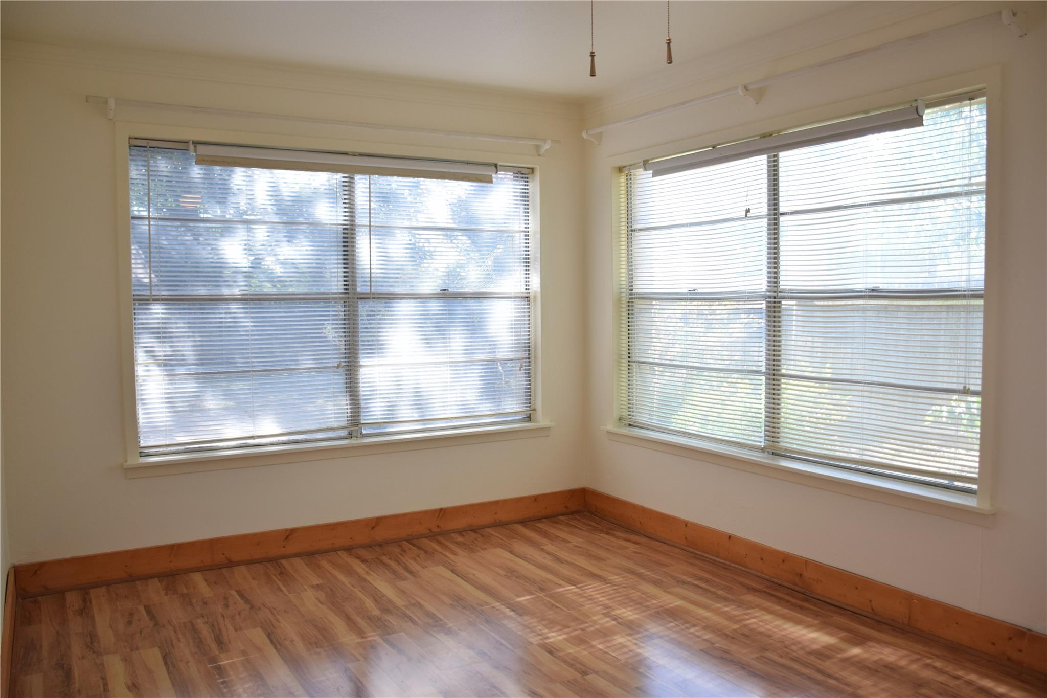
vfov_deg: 47.9
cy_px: 349
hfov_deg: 67.4
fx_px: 785
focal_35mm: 27
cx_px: 524
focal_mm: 18
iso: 400
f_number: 4.8
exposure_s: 1/90
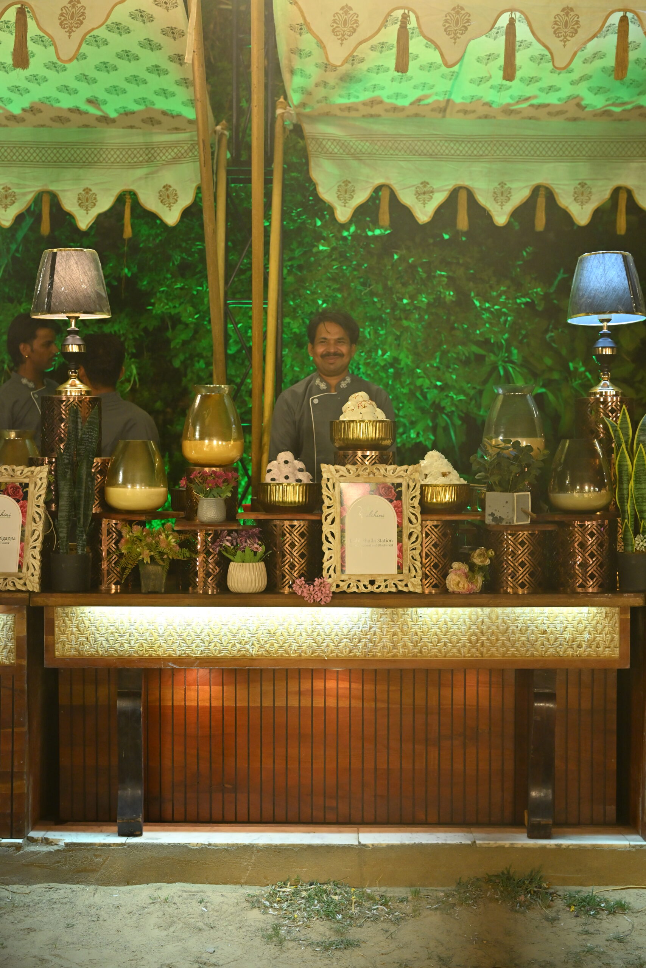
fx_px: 1346
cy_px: 484
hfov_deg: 27.0
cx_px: 323
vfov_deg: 39.6
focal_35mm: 50
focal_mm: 50
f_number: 4.5
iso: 1600
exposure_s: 1/200
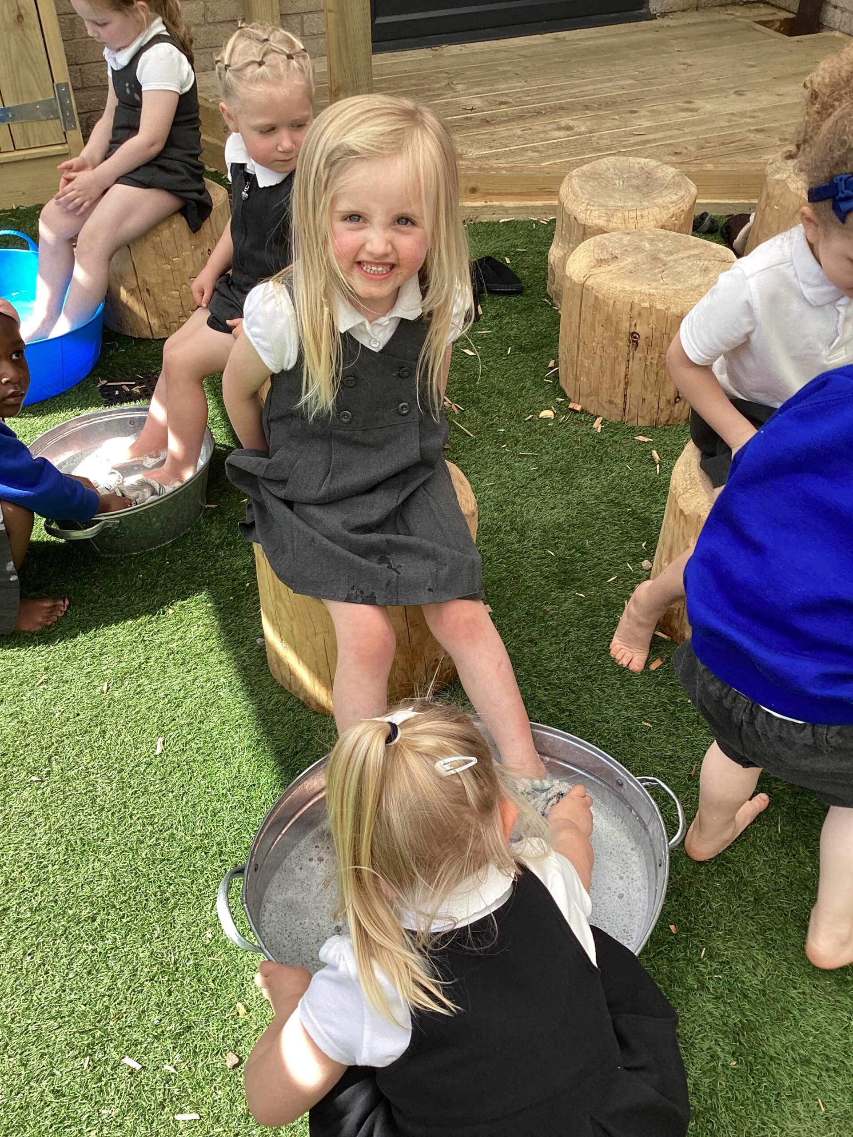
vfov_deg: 58.4
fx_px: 1019
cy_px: 568
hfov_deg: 45.4
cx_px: 426
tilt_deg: -42.3
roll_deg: +0.3
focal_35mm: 31
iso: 25
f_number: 2.4
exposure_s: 1/273
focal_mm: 3.3
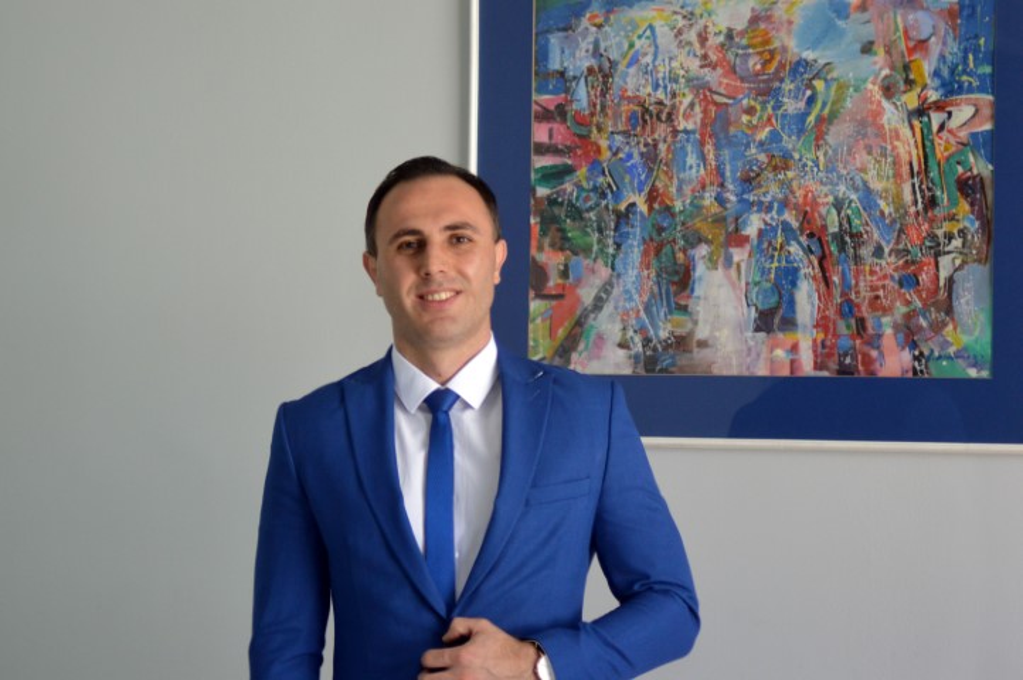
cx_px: 512
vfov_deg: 11.1
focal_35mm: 123
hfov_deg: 16.7
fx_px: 3492
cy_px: 340
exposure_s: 1/125
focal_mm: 82
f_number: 4
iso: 1000
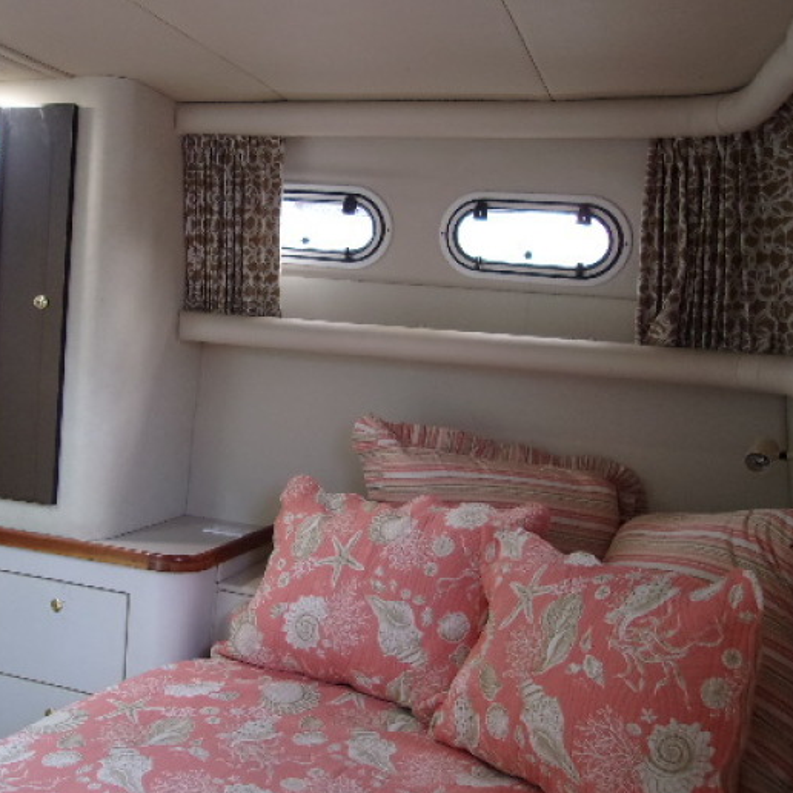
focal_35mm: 37
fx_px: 959
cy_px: 363
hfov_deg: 44.5
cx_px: 287
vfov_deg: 44.9
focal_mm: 4.9
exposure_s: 1/34
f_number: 3
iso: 186
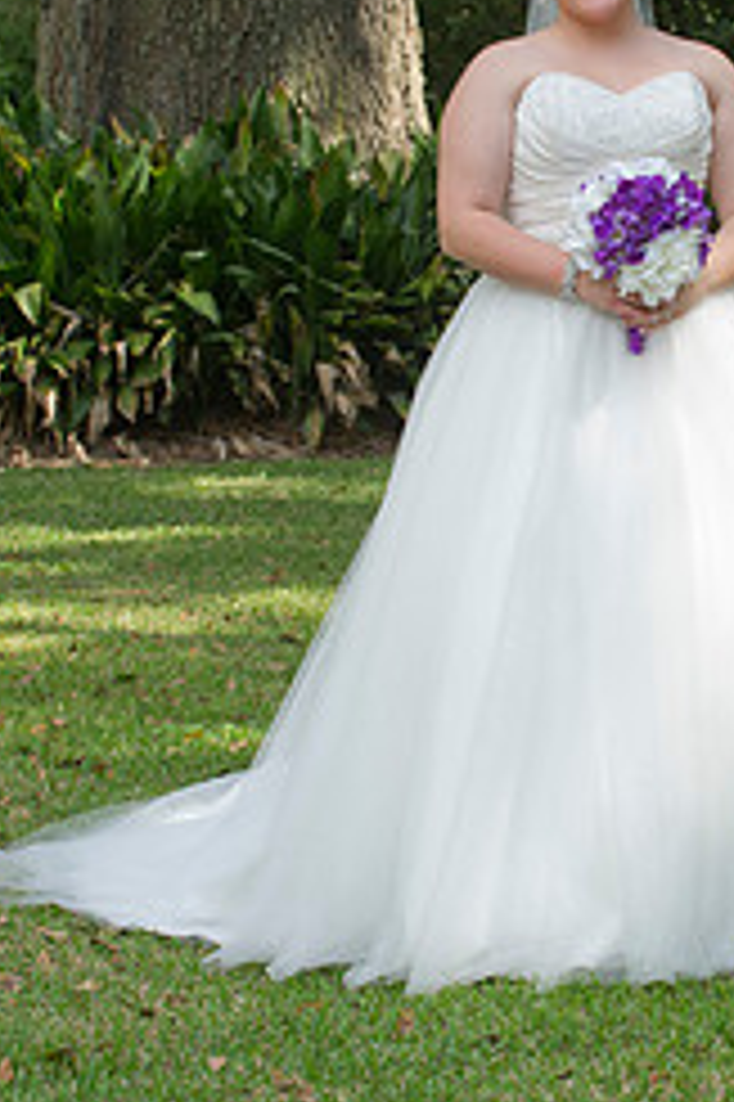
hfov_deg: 8.3
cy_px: 400
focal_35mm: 165
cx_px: 642
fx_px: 5053
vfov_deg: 12.4
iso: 320
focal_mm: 90
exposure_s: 1/125
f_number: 6.3
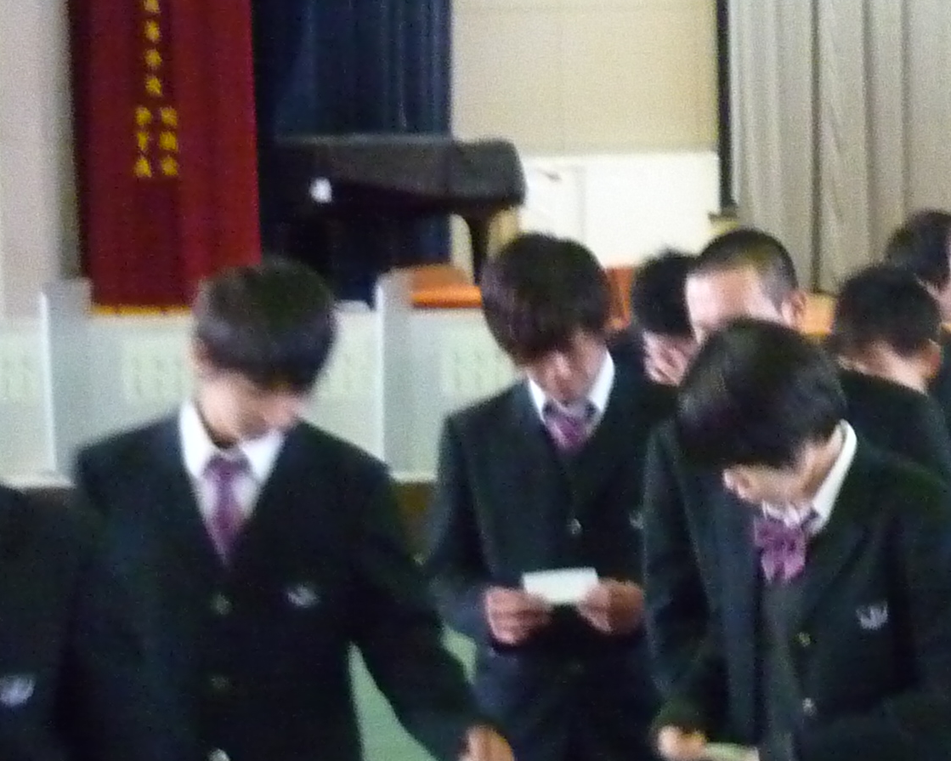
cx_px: 992
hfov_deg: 17.8
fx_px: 2955
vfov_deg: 14.7
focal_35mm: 105
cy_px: 326
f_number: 2.8
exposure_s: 1/40
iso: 800
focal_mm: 5.5
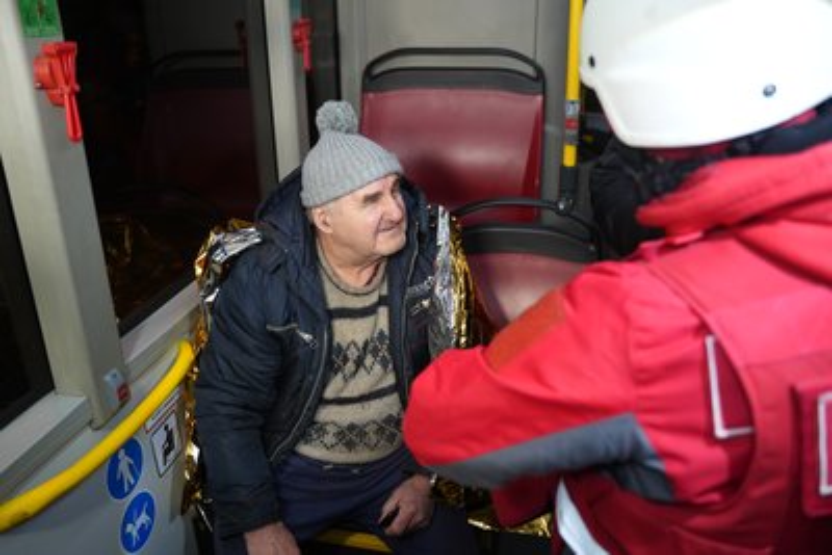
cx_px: 416
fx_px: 670
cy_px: 278
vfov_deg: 45.0
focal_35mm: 29
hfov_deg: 63.6
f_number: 2.8
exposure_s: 1/30
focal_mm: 29
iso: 500
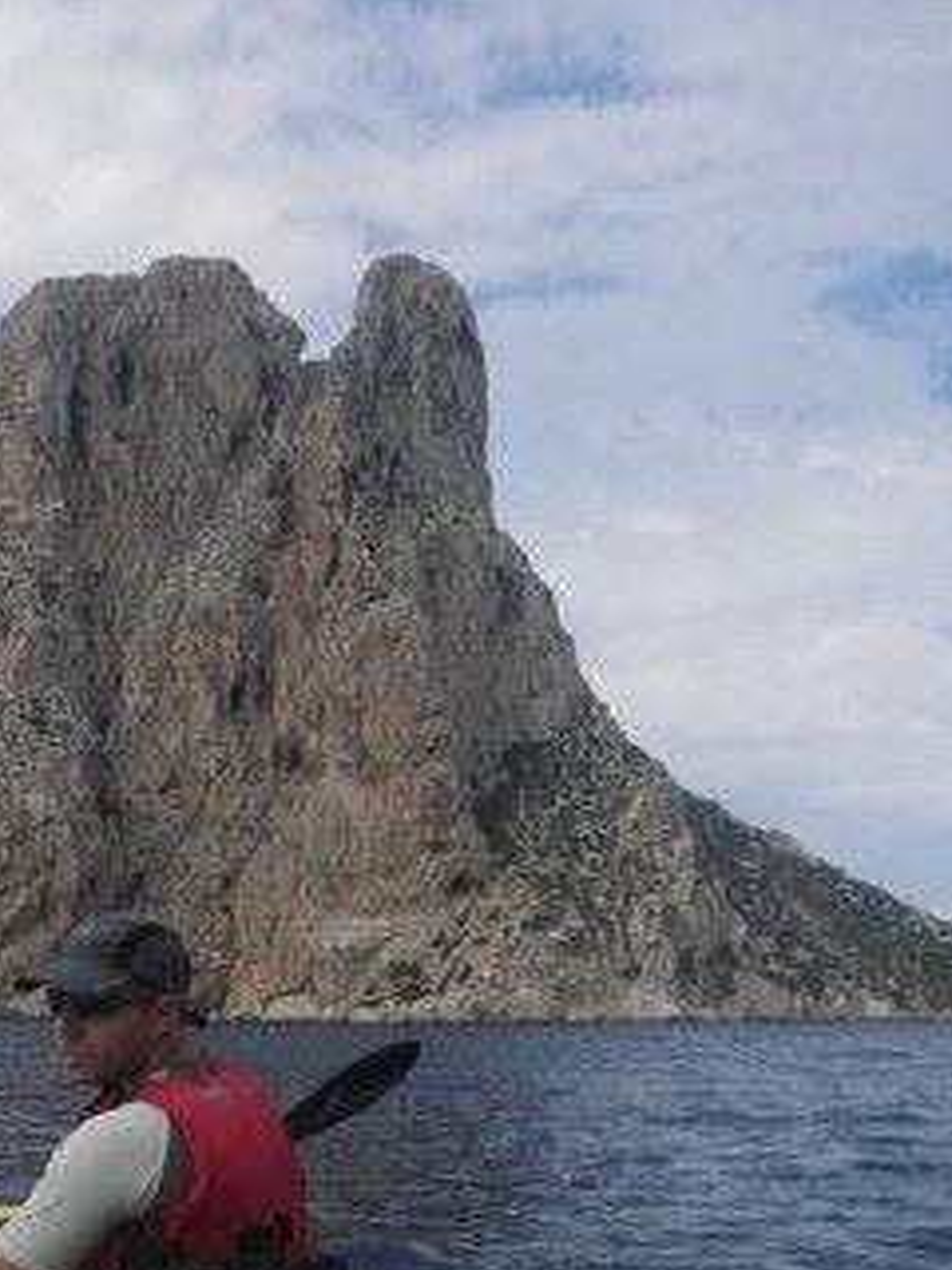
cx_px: 305
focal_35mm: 57
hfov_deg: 25.5
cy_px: 786
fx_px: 2090
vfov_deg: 33.6
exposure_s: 1/800
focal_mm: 6.3
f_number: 3.3
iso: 50
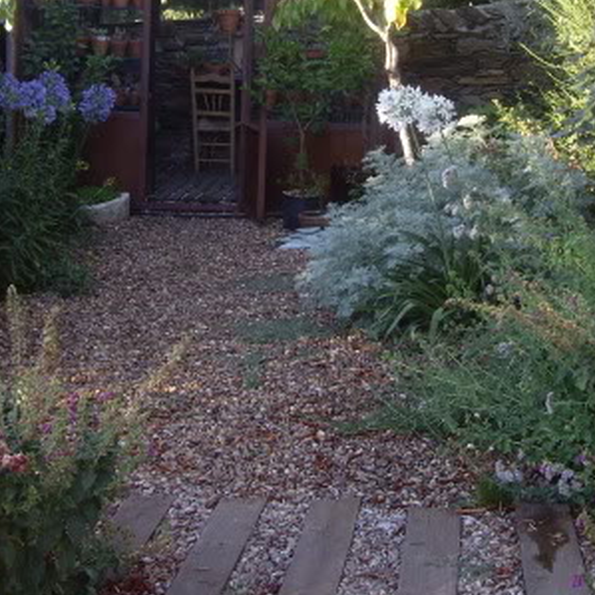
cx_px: 330
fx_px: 1400
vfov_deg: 23.8
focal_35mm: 72
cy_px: 169
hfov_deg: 24.0
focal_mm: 7.9
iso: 100
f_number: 2.8
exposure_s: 1/100
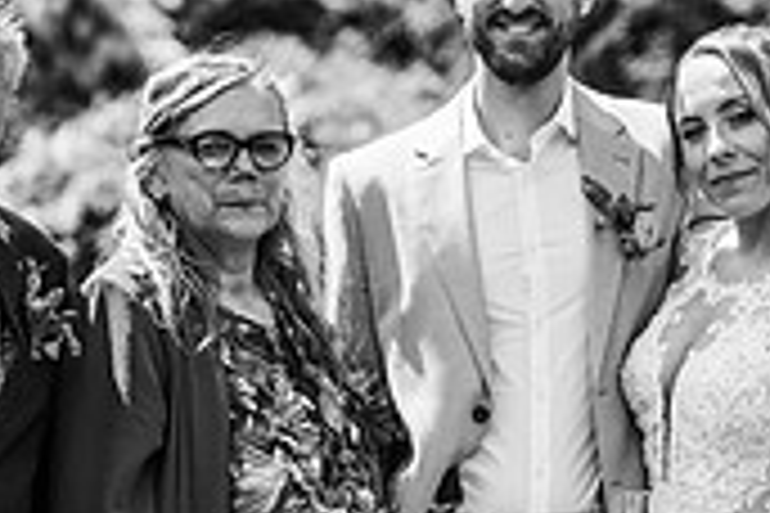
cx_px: 545
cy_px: 612
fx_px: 6181
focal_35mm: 289
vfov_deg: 4.7
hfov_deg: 7.1
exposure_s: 1/1250
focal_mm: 85
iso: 100
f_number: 3.2
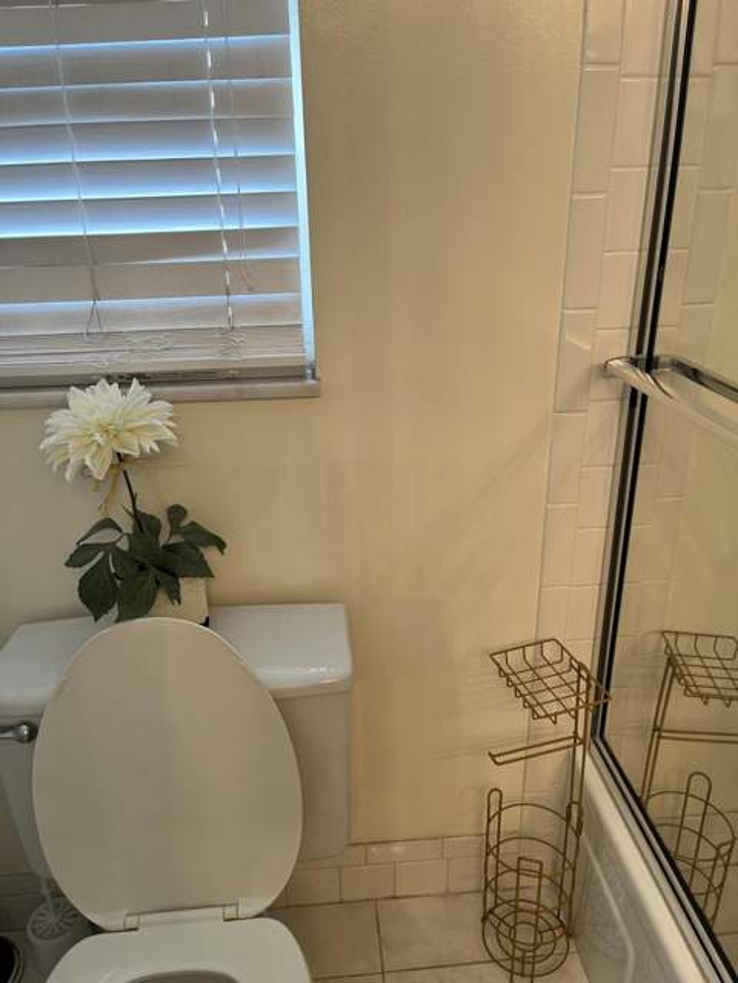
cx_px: 369
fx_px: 739
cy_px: 492
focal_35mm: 26
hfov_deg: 53.1
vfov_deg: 67.3
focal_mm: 5.1
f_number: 1.6
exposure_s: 1/60
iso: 80
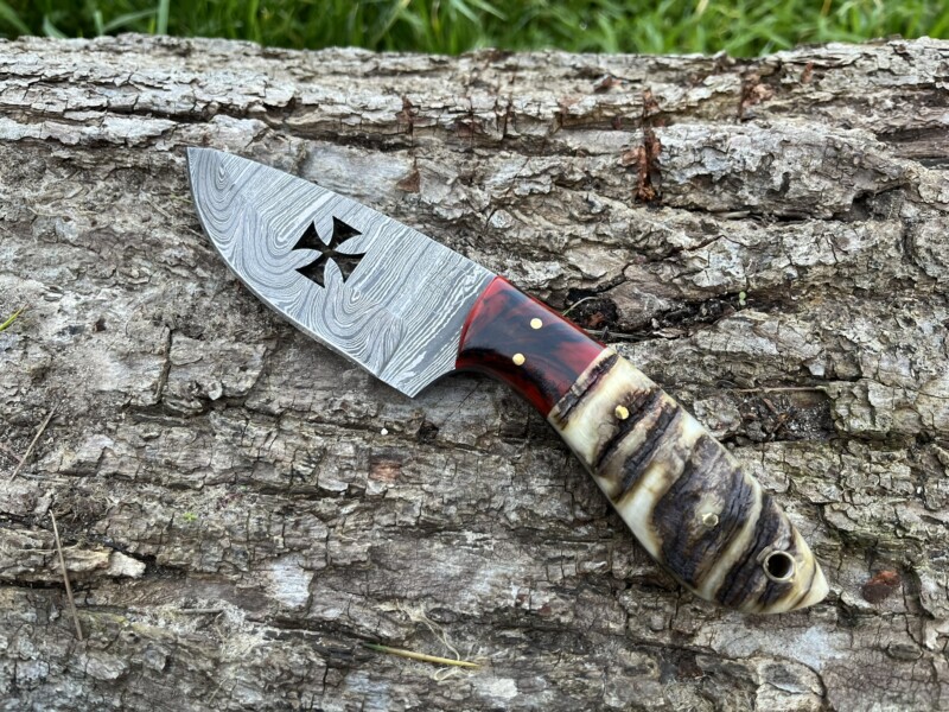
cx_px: 474
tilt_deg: -60.3
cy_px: 356
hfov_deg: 67.3
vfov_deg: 53.1
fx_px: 713
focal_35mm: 26
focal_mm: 5.1
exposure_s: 1/121
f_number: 1.6
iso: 125
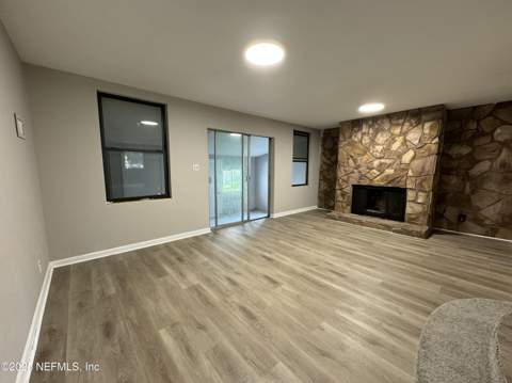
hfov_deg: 102.1
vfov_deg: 85.6
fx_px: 207
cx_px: 256
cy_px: 192
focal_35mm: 14
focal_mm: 2.22
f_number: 2.2
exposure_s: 1/60
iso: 200
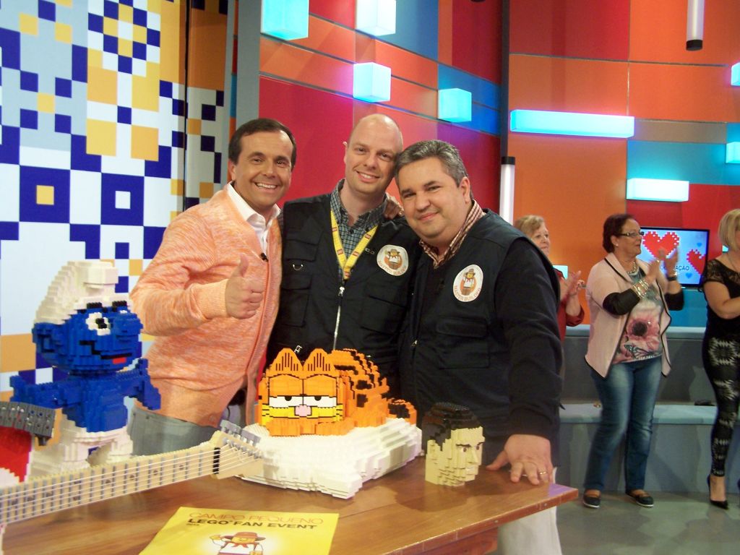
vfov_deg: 37.7
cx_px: 370
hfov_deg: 49.0
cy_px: 278
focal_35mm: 38
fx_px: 812
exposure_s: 1/20
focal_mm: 6.3
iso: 140
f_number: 2.8
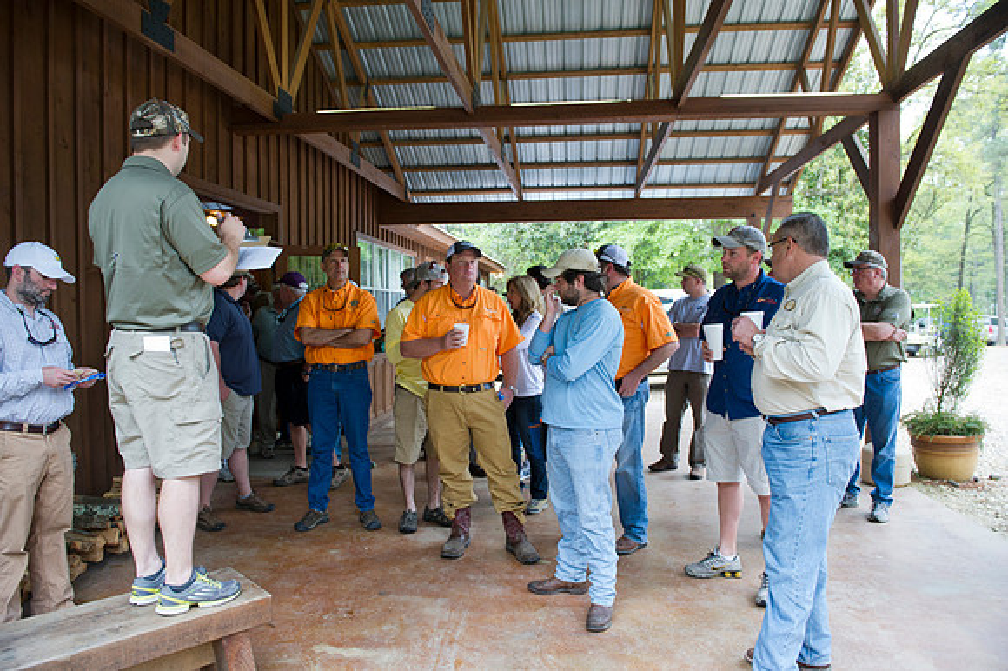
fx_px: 672
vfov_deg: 53.1
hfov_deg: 73.8
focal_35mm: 24
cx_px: 504
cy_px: 336
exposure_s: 1/100
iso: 800
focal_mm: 24
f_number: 4
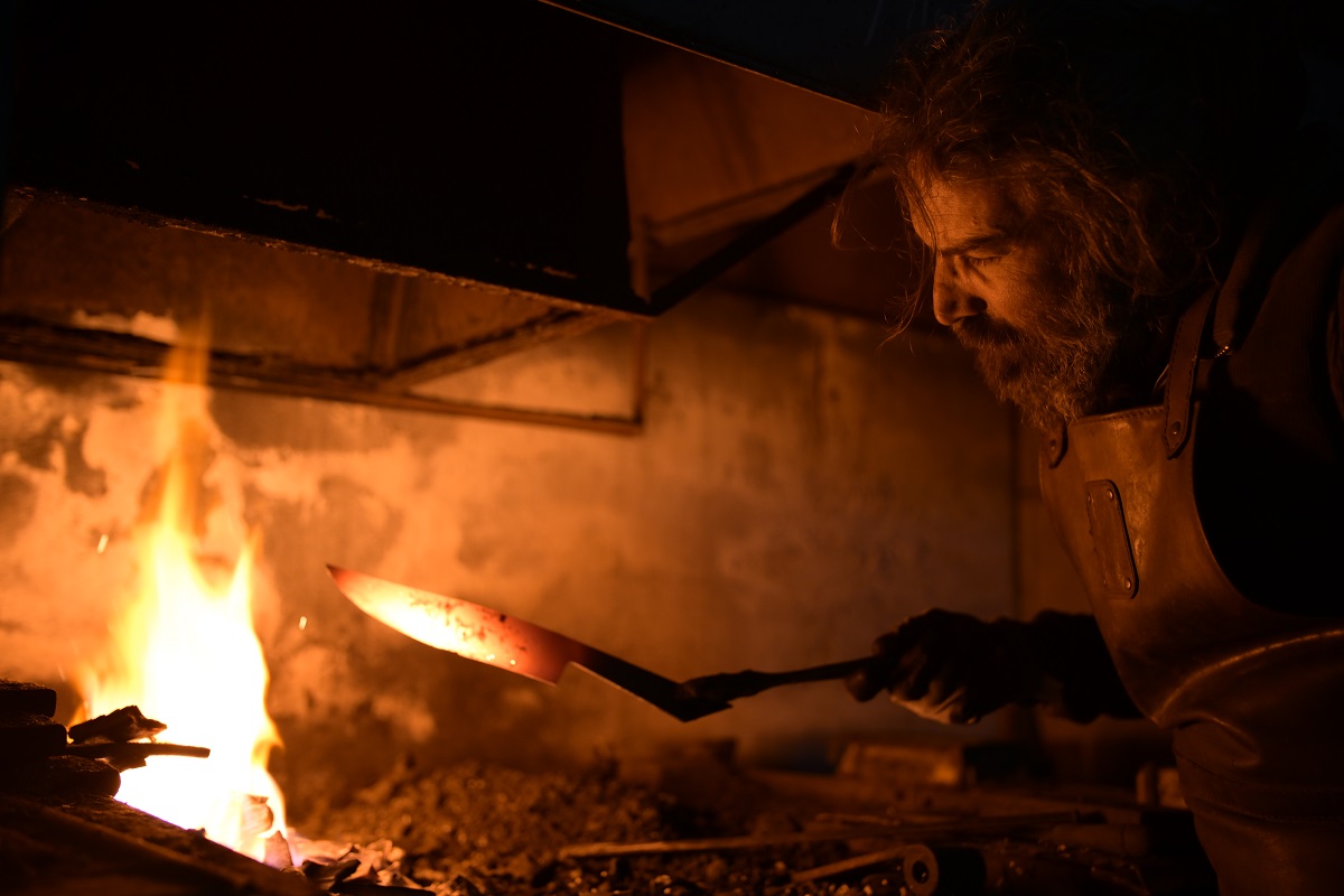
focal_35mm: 50
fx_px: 1867
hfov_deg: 39.6
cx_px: 672
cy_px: 448
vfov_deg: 27.0
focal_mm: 50
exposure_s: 1/50
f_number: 1.2
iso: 640
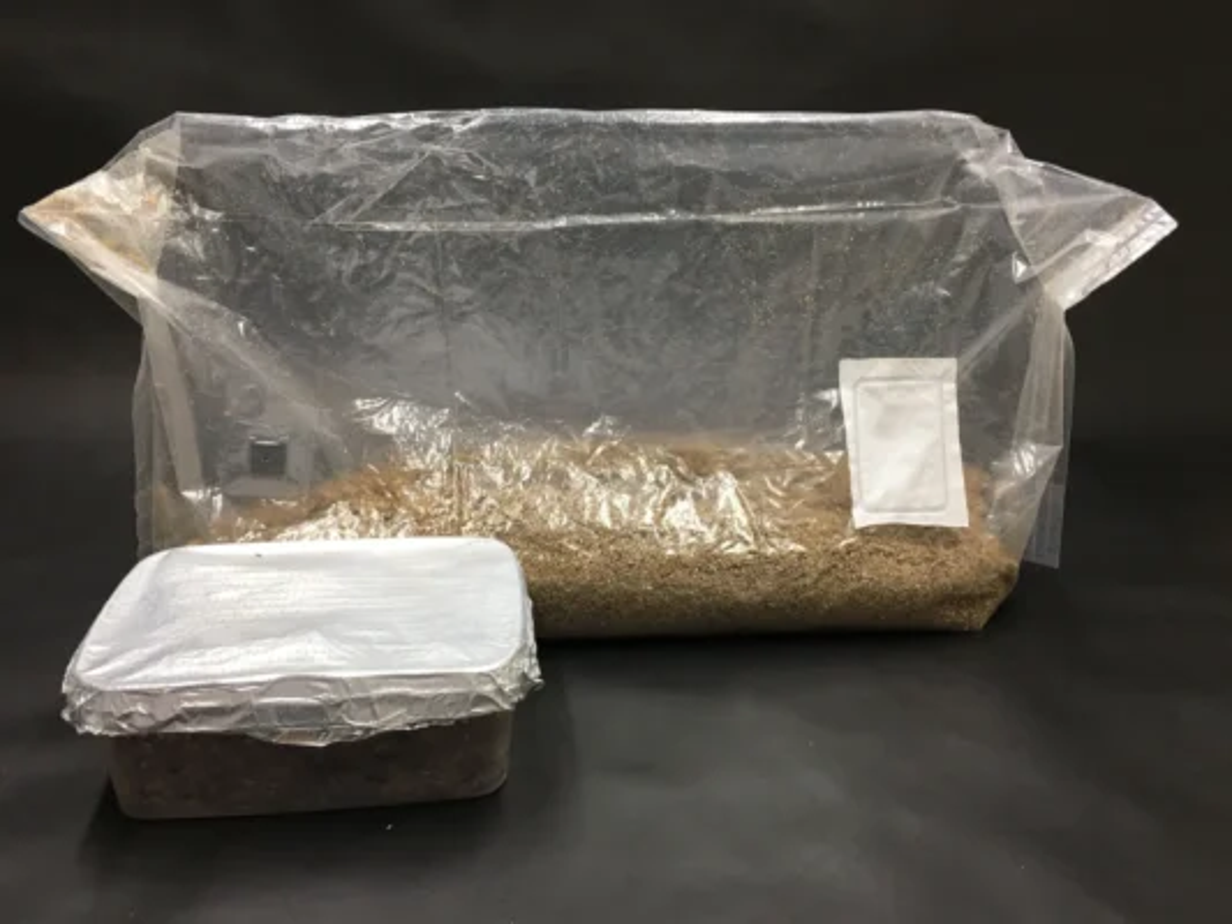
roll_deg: -1.3
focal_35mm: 29
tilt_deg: -23.6
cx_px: 616
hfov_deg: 61.6
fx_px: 1032
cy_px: 462
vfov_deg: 48.2
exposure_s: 1/33
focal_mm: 4.15
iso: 40
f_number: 2.2
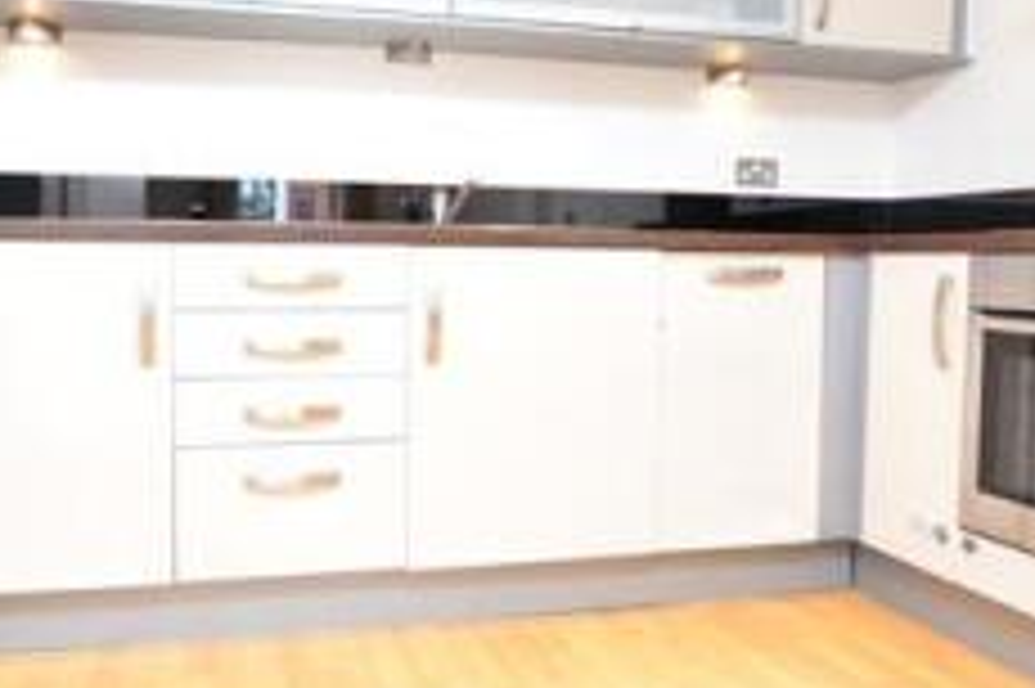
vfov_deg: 42.2
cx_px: 418
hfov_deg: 59.9
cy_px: 308
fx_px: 891
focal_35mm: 31
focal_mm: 10
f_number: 4
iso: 800
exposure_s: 1/60
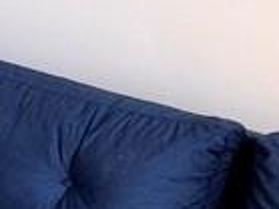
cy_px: 58
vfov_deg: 14.3
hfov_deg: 12.8
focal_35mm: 103
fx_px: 829
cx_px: -450
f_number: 2.2
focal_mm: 2.22
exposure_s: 1/99
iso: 125
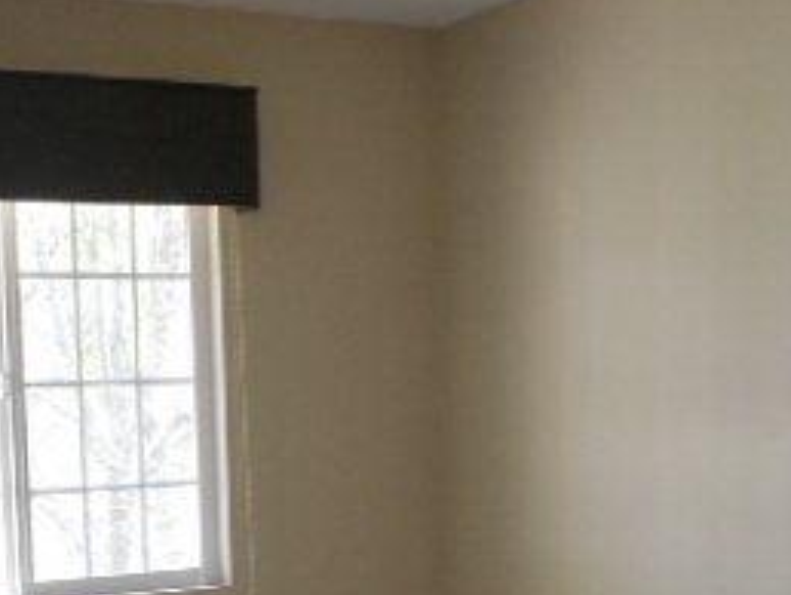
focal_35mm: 62
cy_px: 580
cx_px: 261
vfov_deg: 22.8
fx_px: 1418
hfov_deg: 30.9
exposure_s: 1/30
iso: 140
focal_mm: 4.5
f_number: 3.7
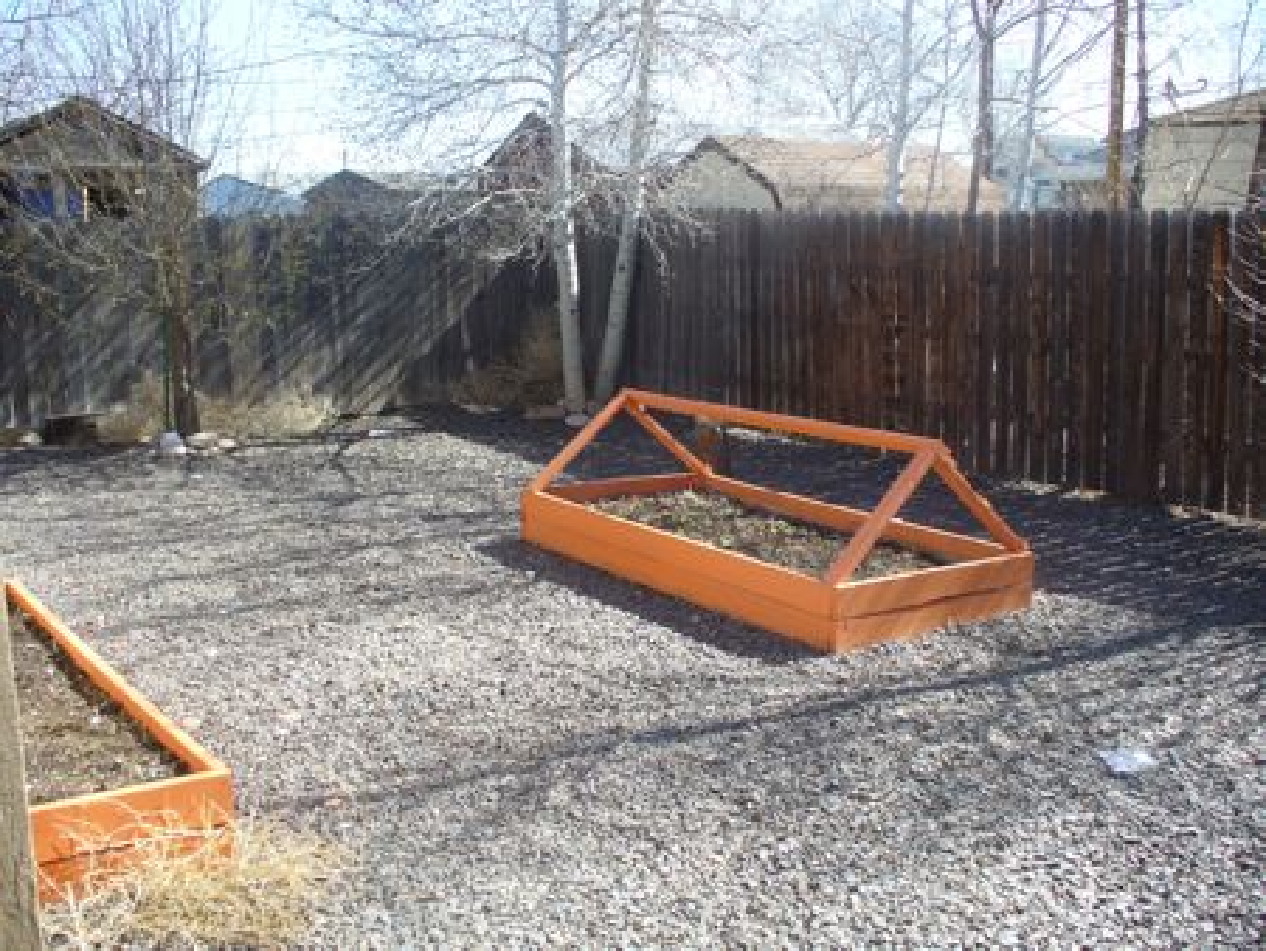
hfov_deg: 50.1
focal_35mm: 37
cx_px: 633
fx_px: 1354
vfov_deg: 38.7
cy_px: 476
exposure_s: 1/400
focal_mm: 6.1
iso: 80
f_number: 2.8
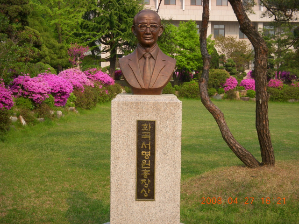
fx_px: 570
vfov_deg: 22.3
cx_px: 150
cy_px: 112
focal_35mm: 66
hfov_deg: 29.4
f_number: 3.7
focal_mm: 11
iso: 100
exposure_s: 1/500
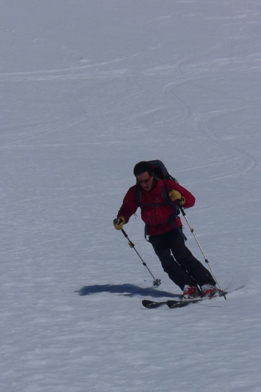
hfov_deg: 11.4
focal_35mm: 120
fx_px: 1304
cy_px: 196
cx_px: 130
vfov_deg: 17.1
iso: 80
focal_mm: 19.2
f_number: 8
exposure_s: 1/1600
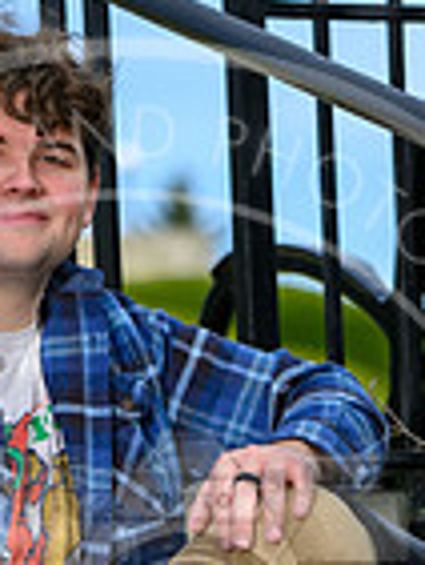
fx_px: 4609
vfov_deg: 7.0
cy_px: 601
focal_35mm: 282
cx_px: 128
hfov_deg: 5.3
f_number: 2.8
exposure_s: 1/640
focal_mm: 92
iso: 100
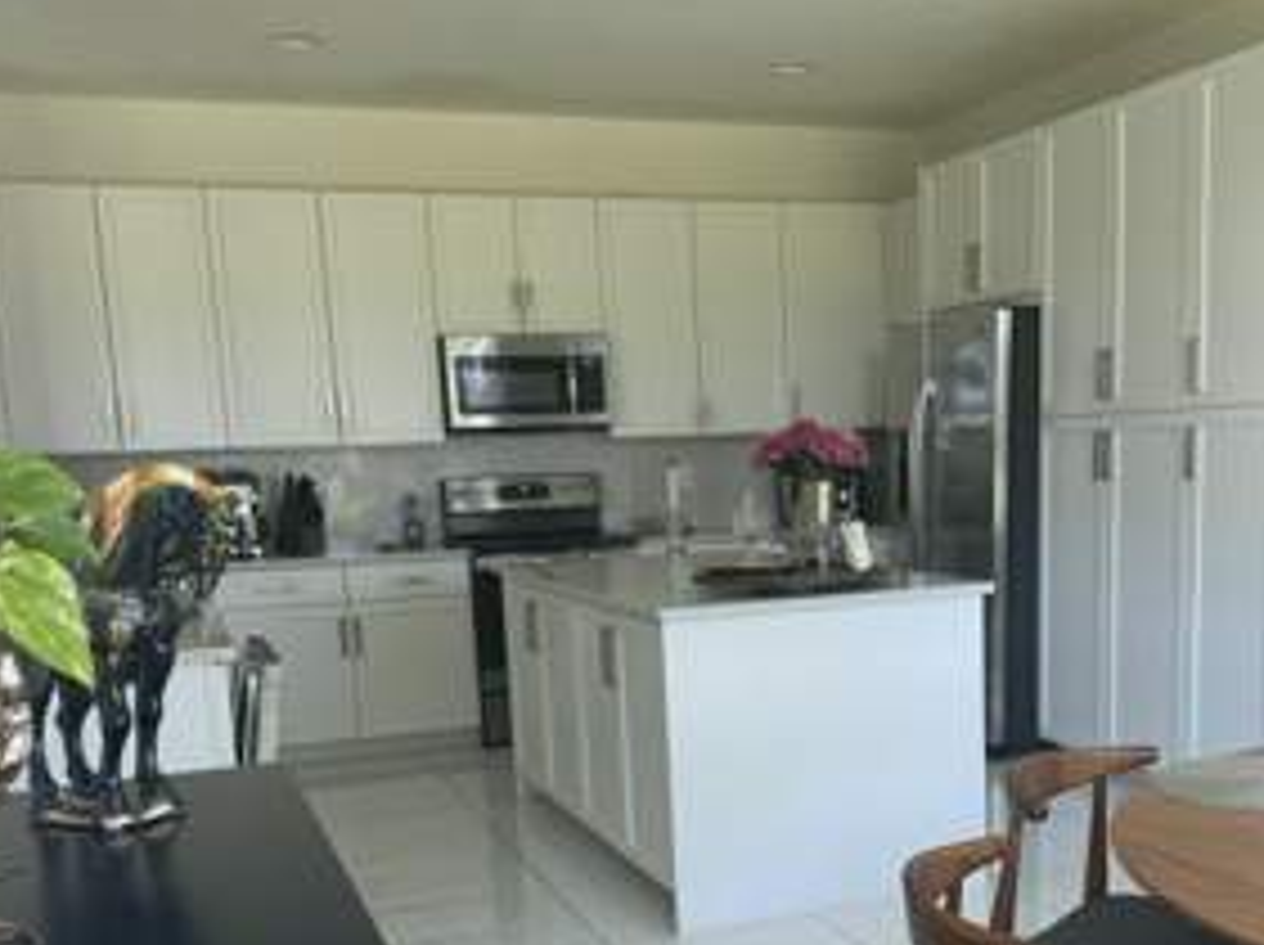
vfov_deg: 34.3
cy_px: 718
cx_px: 769
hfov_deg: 45.5
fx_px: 1495
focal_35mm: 41
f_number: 1.78
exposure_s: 1/121
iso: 160
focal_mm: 6.76
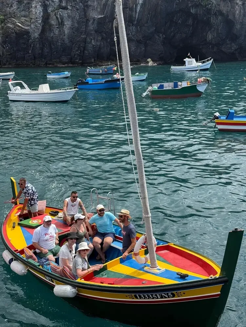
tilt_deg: -14.5
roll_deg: +1.3
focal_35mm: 48
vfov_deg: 39.7
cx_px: 123
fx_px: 455
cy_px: 164
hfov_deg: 30.3
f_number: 1.78
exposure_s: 1/3534
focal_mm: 6.76
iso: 80
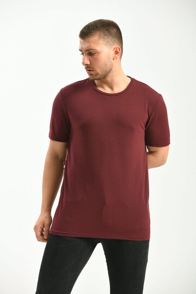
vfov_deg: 15.2
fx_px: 1102
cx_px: 98
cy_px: 147
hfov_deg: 10.2
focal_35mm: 135
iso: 100
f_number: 5.6
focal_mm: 135
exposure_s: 1/160
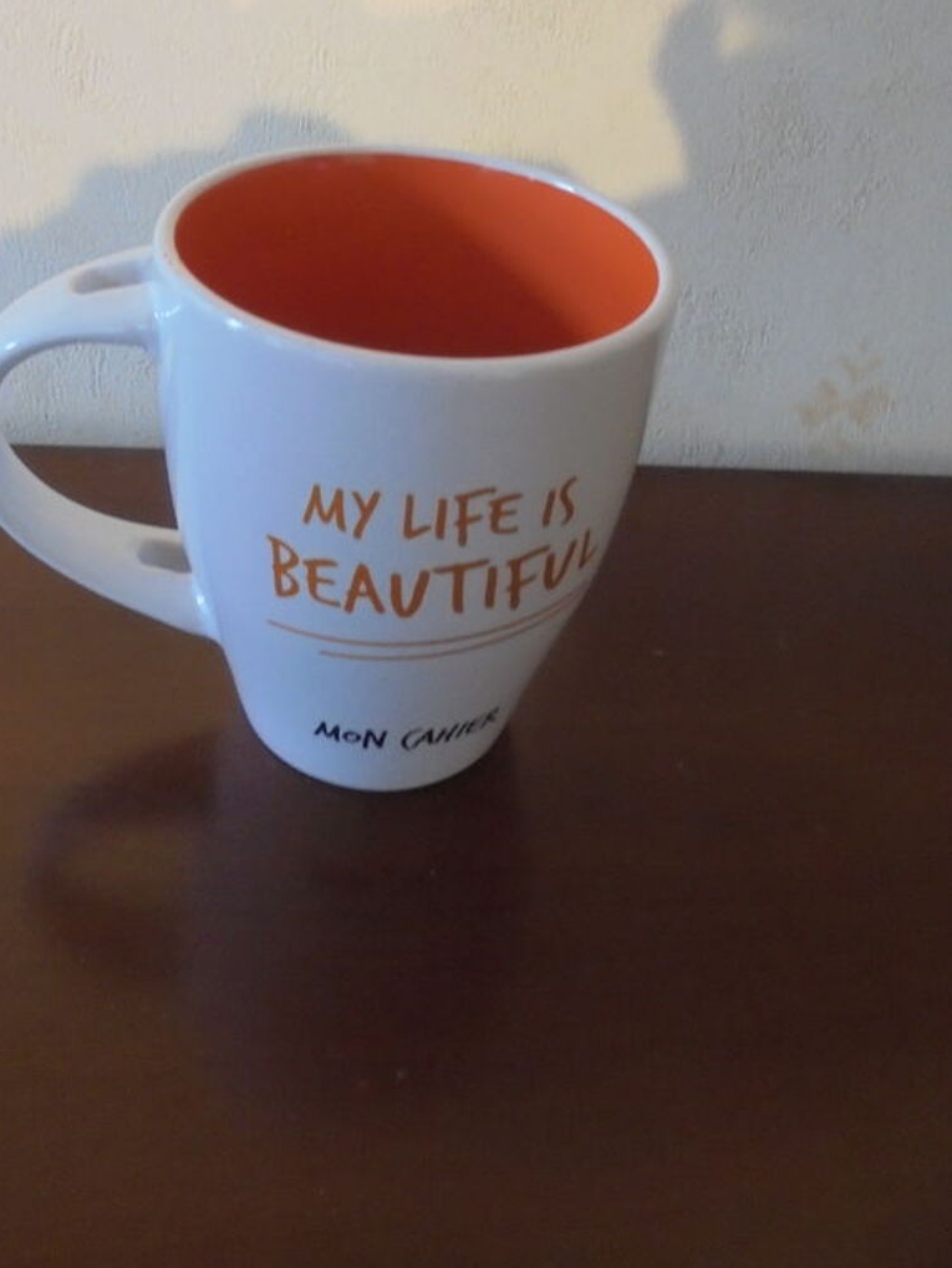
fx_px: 1246
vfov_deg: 53.4
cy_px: 485
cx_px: 416
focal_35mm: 34
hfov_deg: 41.7
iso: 400
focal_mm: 4.6
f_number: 3.5
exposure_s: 1/15
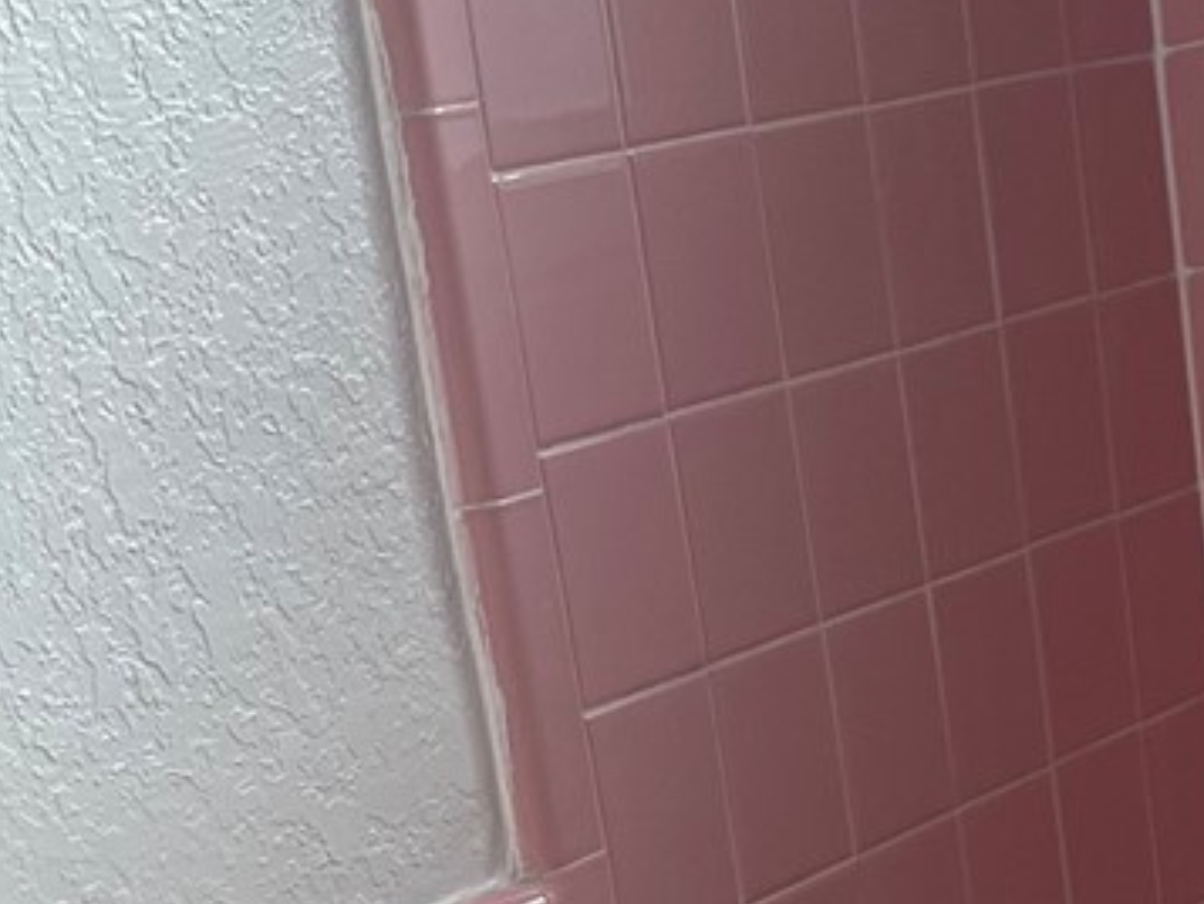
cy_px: 1929
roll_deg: +11.2
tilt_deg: -23.3
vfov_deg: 11.6
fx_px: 3897
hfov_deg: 17.6
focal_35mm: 112
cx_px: 492
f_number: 1.6
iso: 32
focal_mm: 5.1
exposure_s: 1/121
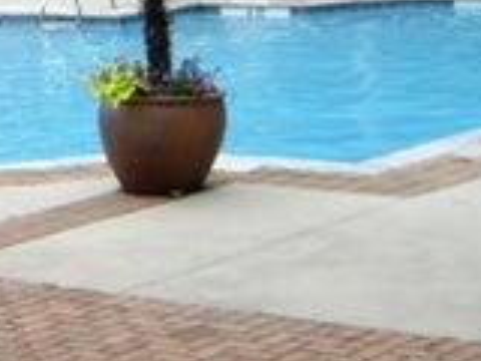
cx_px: -171
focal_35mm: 152
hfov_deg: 12.5
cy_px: 15
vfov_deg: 9.7
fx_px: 2112
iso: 50
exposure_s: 1/80
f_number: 4.3
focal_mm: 6.2
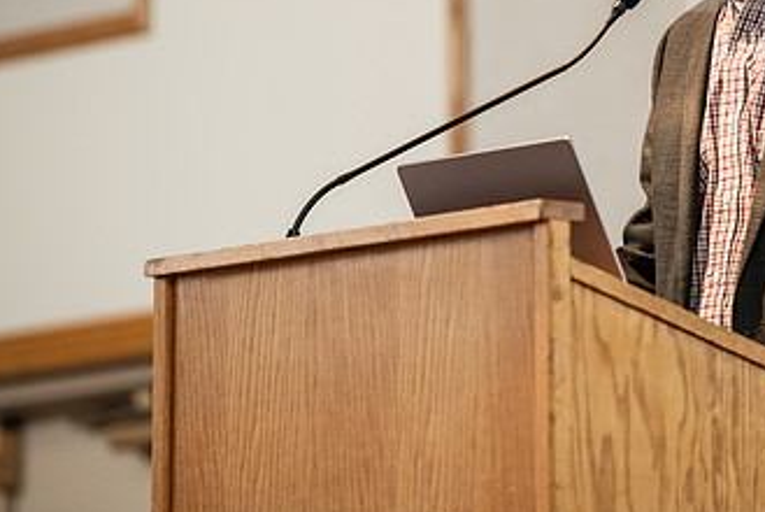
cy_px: 99
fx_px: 5998
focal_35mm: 282
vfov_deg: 4.9
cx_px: 616
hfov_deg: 7.3
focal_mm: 160
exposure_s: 1/160
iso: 1000
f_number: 2.8
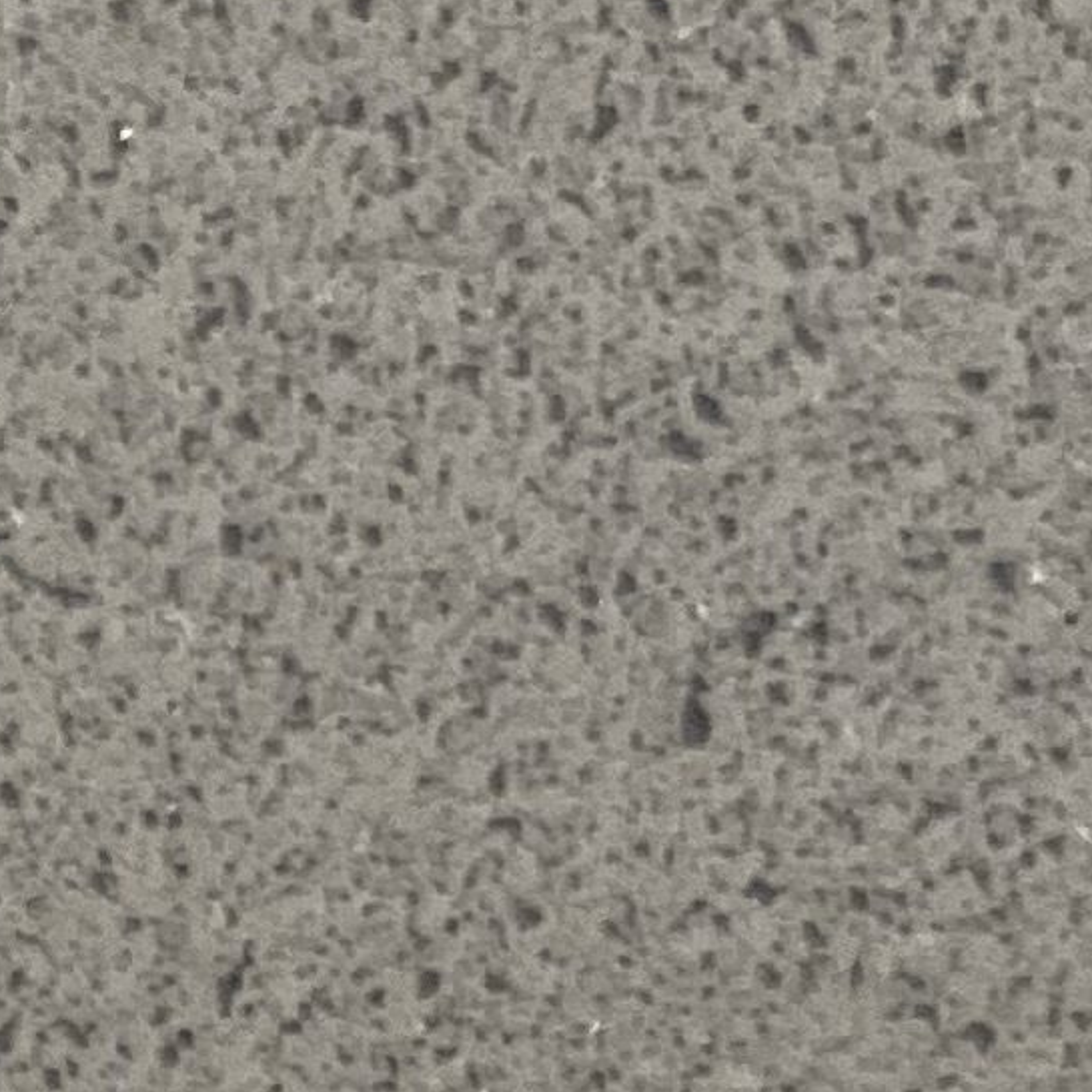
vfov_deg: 9.0
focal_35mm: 170
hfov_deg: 9.6
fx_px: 6067
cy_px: 2895
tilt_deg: -86.4
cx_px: -1102
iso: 500
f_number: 1.5
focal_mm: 5.7
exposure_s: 1/49
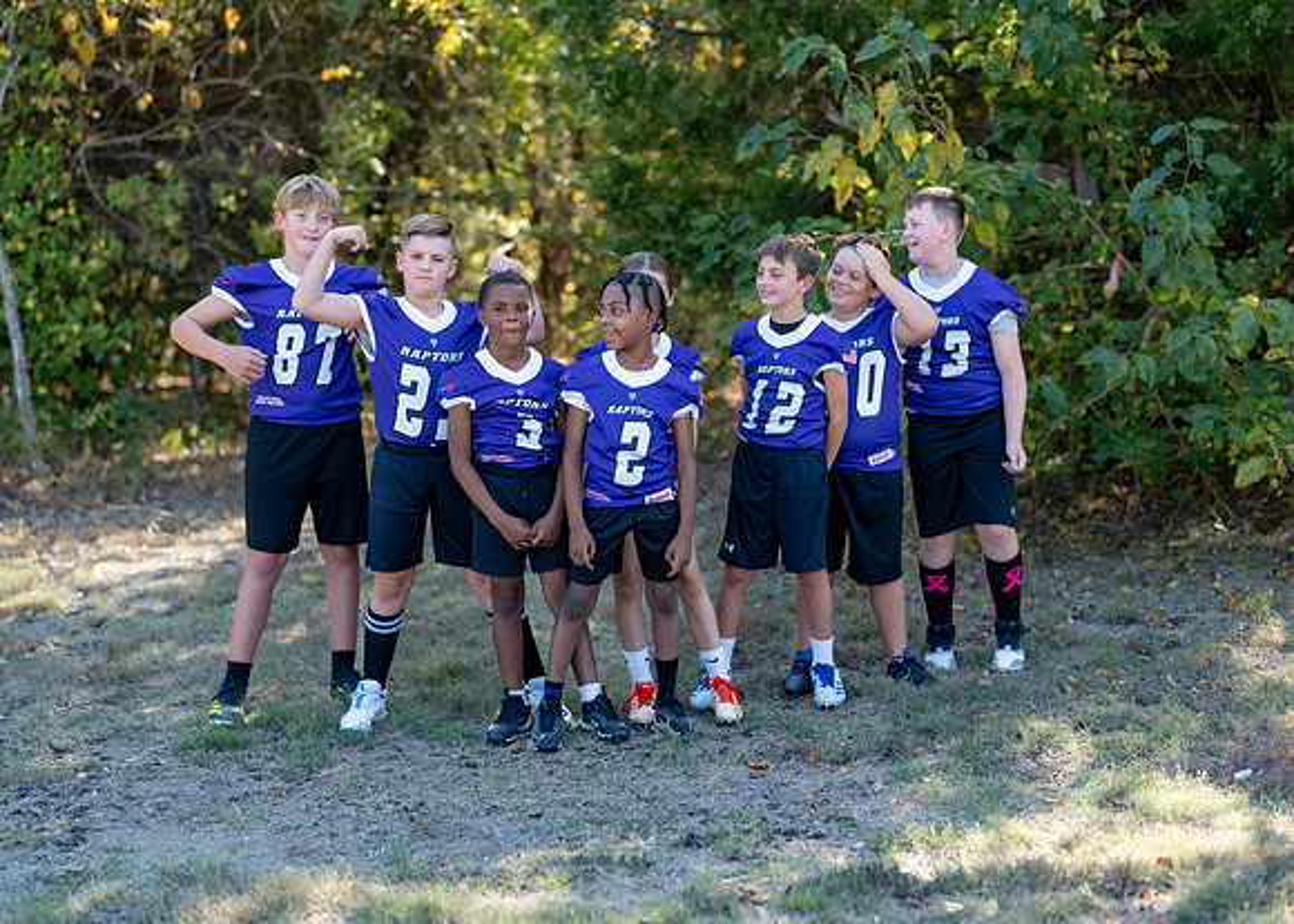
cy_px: 462
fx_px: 1925
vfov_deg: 27.0
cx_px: 647
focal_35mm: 52
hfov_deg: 37.2
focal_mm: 50
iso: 100
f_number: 1.6
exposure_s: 1/1000
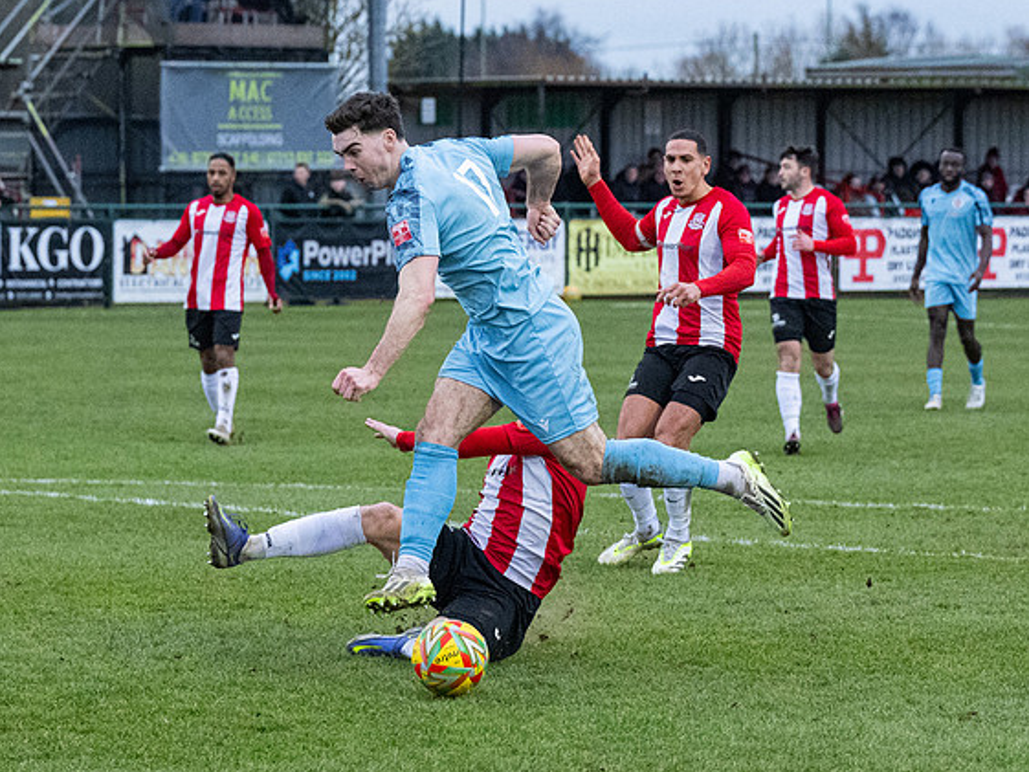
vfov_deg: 7.5
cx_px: 588
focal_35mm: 199
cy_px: 424
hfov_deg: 9.9
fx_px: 5917
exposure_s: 1/1250
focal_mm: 90
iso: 5000
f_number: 4
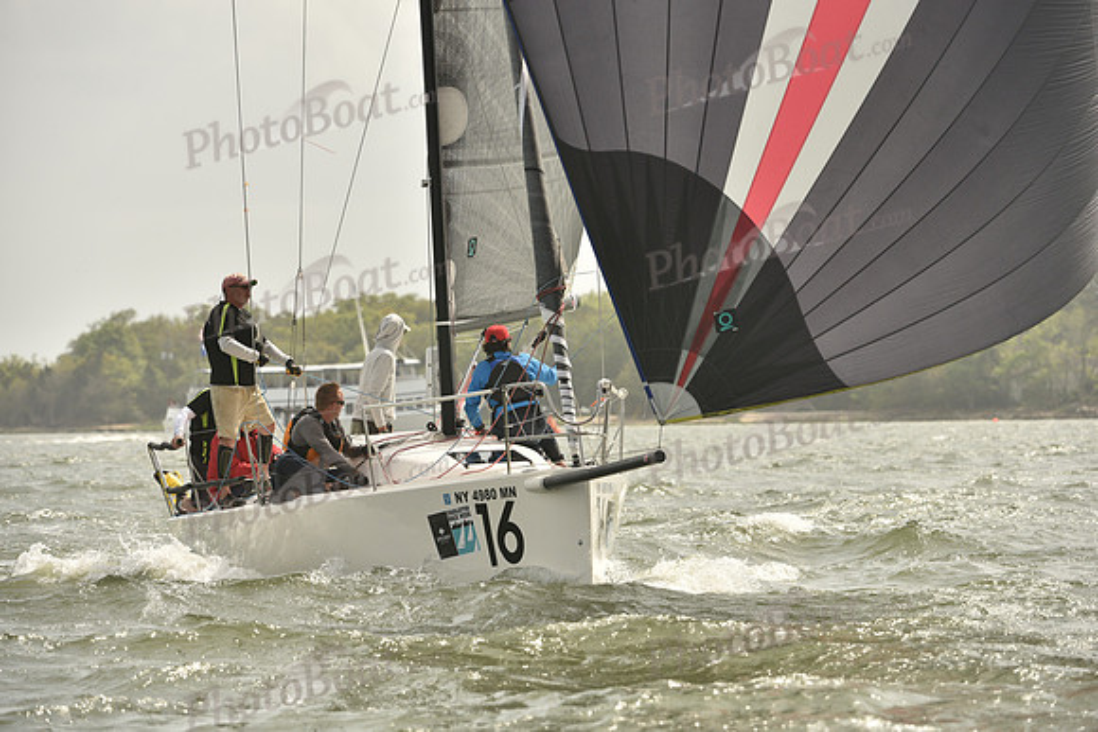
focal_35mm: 270
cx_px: 549
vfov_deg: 5.1
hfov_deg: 7.6
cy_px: 366
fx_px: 8237
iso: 320
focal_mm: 270
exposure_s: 1/1250
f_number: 7.1
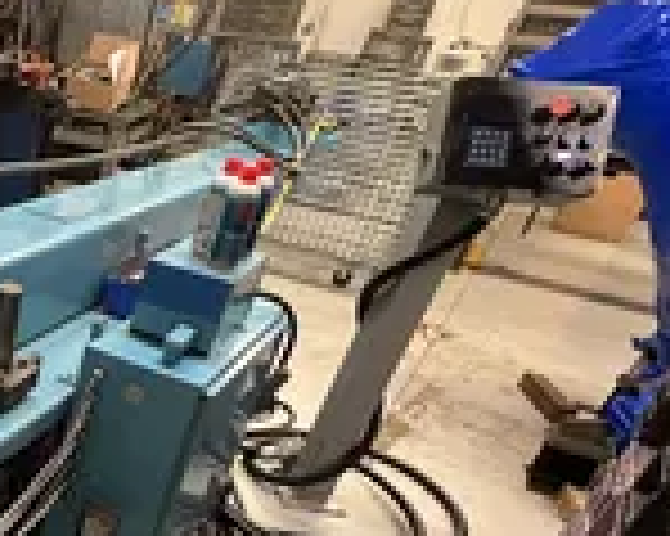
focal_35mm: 34
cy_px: 464
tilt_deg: -35.6
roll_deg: -5.8
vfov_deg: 40.6
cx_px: -94
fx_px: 674
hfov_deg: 40.6
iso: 640
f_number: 1.8
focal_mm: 1.57
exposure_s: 1/60
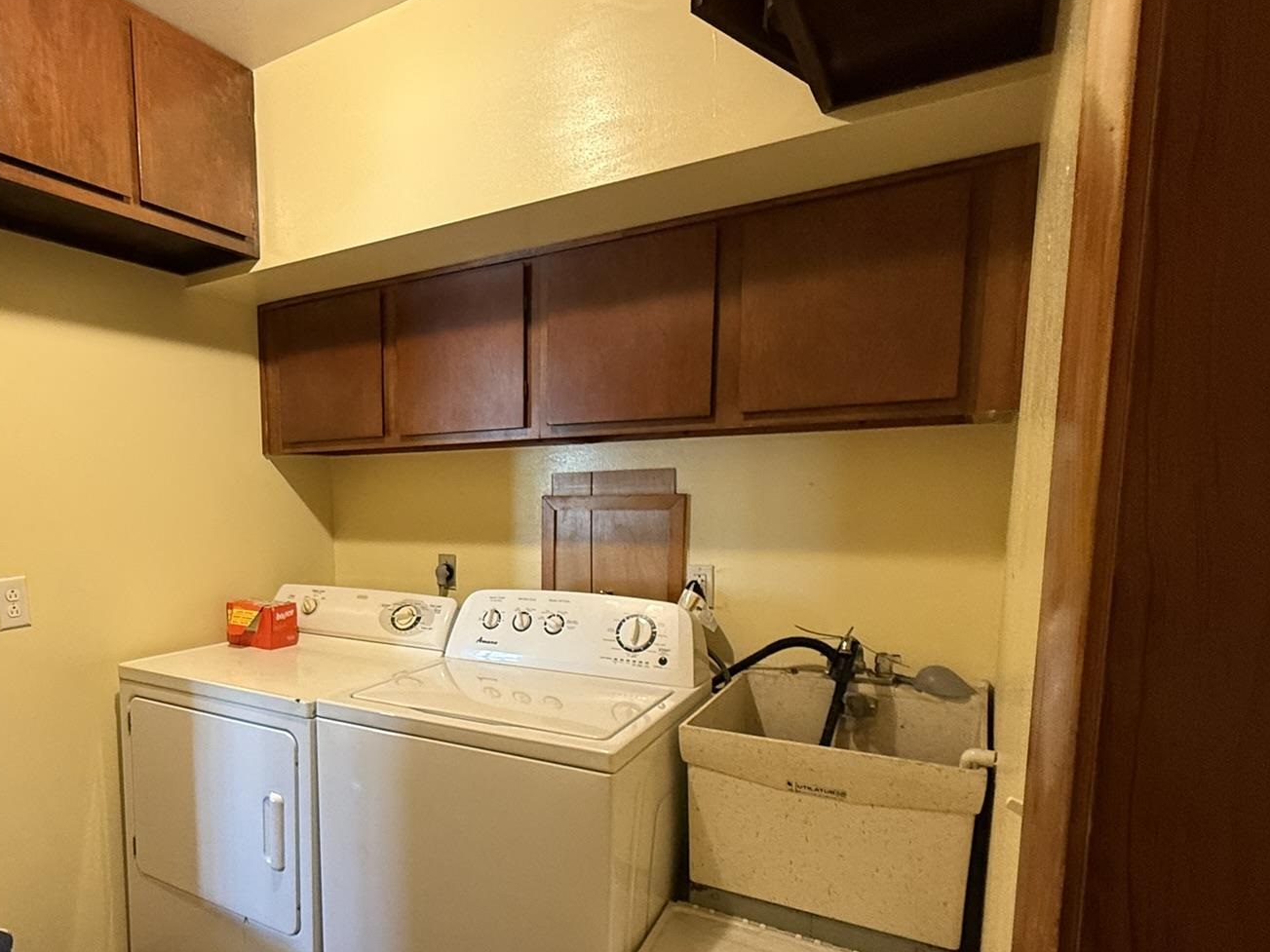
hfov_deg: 74.2
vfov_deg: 60.3
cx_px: 429
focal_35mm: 22
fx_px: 807
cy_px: 594
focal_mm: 2.22
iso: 400
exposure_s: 1/60
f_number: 2.2
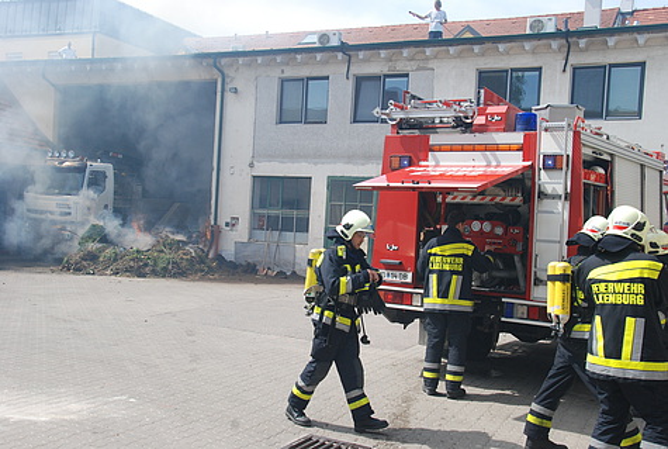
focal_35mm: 39
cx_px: 334
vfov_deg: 34.4
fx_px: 725
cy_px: 224
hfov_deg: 49.5
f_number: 10
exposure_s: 1/400
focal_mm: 26
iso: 400
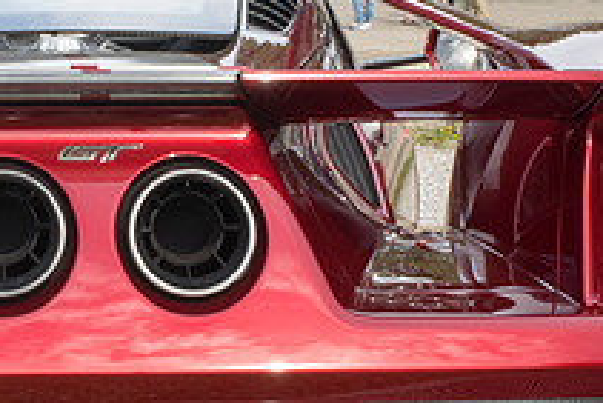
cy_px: 179
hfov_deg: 15.4
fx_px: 2212
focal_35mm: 132
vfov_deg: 10.4
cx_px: 71
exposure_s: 1/15
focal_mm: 32
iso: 200
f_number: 25
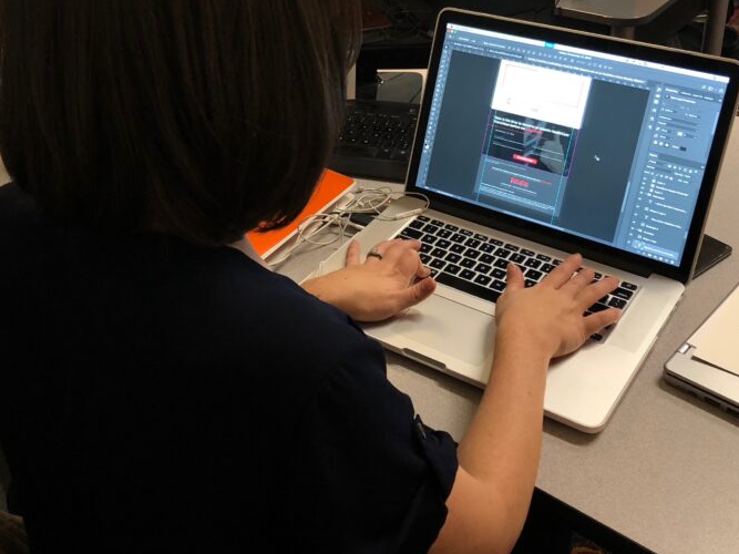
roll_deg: +4.7
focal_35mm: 43
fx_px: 918
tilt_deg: -33.8
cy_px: 192
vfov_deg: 33.3
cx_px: 338
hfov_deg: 43.8
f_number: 1.8
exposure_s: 1/15
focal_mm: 3.99
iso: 50
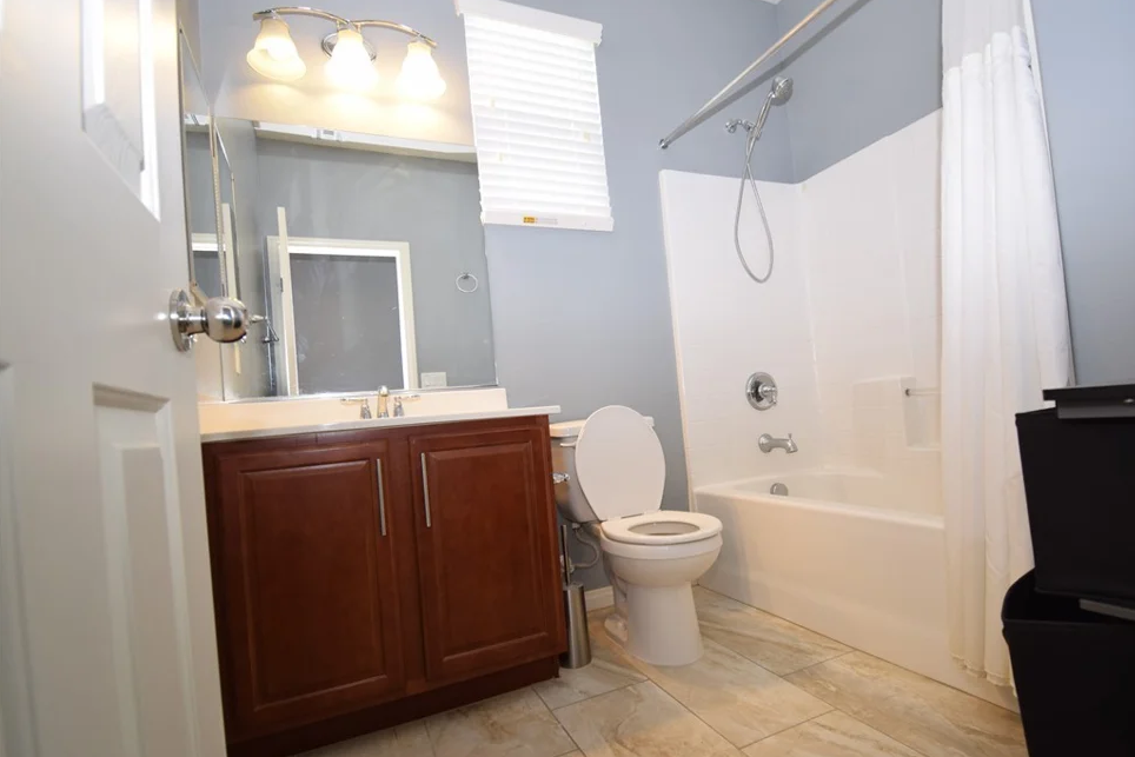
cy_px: 397
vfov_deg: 68.8
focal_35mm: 18
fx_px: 553
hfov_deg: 91.4
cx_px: 600
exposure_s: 1/30
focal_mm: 11
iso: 400
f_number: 4.8
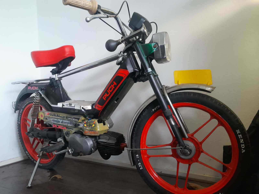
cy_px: 97
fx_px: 195
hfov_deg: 67.3
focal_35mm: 26
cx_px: 130
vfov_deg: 53.1
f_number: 1.8
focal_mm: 4
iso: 500
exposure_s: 1/25
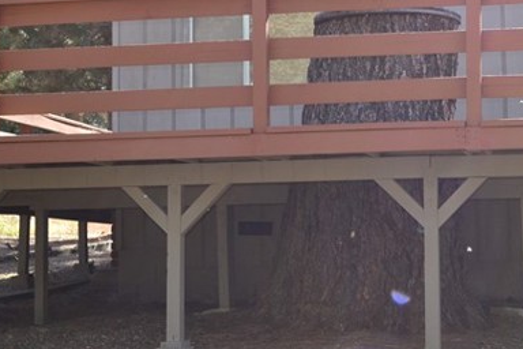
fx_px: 1278
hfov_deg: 22.5
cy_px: 106
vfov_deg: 15.5
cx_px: 473
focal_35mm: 88
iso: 160
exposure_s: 1/200
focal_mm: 22
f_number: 5.6
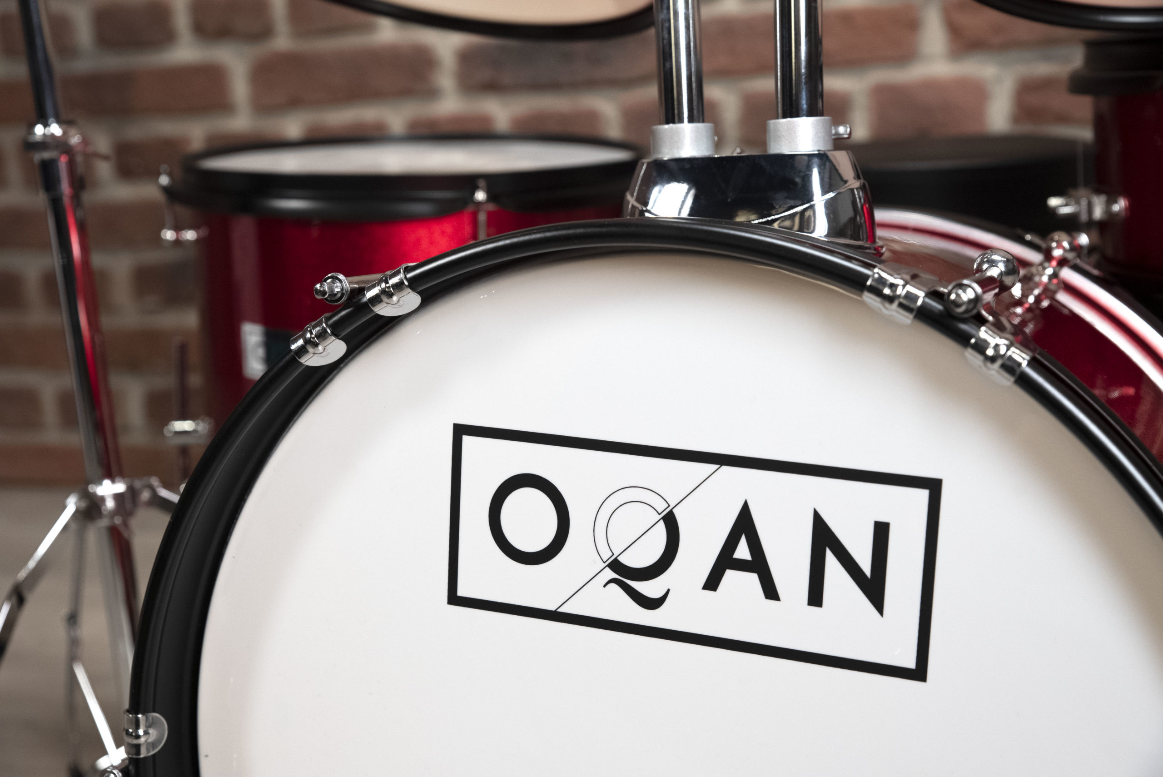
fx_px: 1745
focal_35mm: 54
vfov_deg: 25.1
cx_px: 582
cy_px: 388
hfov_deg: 36.9
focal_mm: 54
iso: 8000
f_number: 5
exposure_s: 1/160
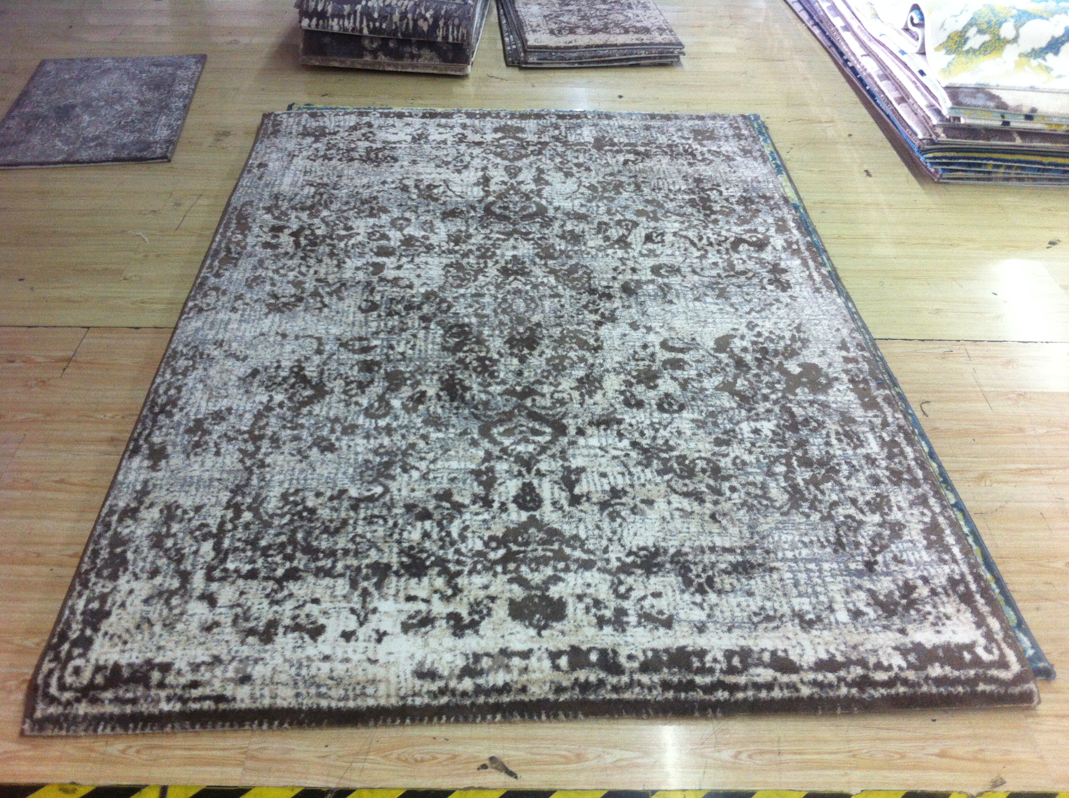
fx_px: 1079
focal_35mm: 35
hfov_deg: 52.7
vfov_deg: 40.6
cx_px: 534
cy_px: 399
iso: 125
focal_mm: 3.85
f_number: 2.8
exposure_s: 1/15
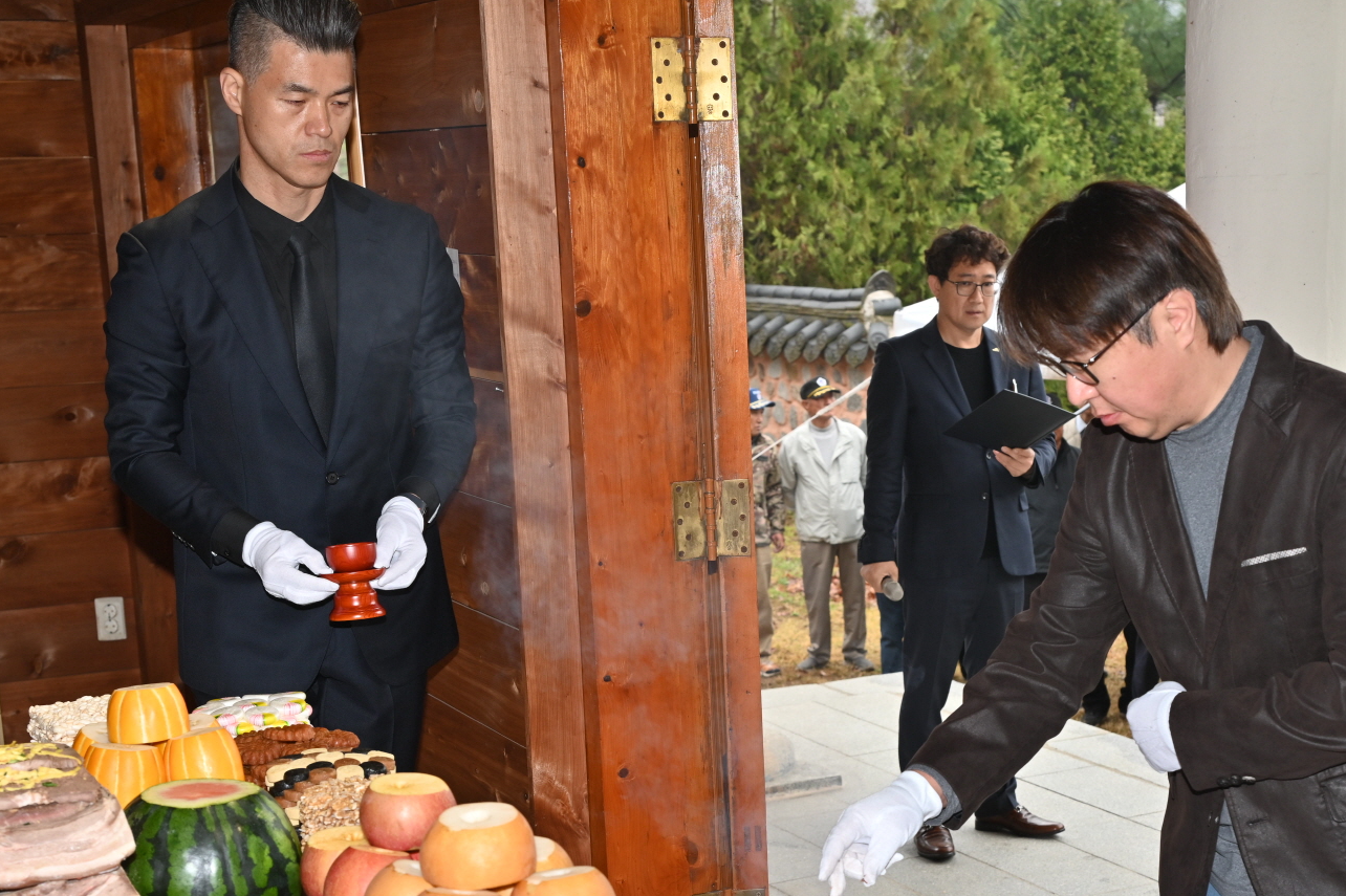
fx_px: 2205
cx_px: 862
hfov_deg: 33.7
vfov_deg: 22.7
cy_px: 693
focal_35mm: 59
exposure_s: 1/125
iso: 160
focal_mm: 37
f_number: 5.6
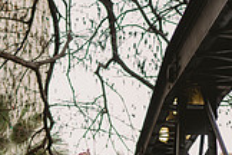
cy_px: 200
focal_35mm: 132
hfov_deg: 15.5
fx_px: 851
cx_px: 75
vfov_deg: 10.2
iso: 250
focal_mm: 35
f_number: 2
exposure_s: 1/125
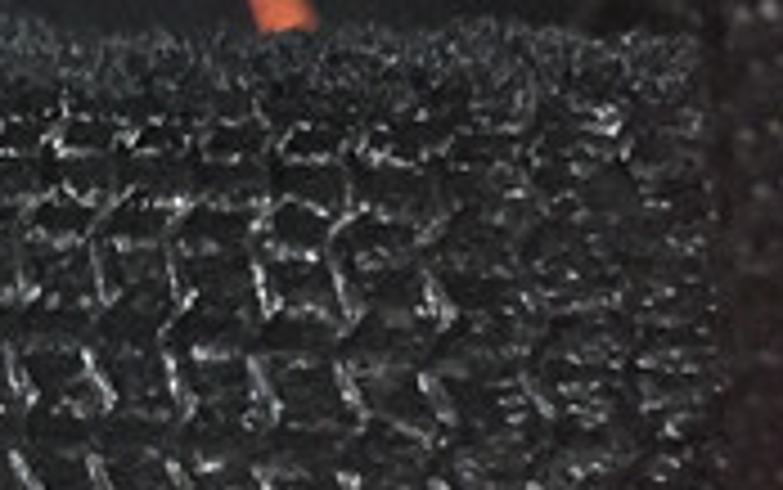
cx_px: 302
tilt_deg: -66.6
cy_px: 1299
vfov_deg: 5.9
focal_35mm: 212
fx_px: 4527
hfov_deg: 9.9
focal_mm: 4.15
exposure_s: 1/20
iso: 250
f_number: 2.2
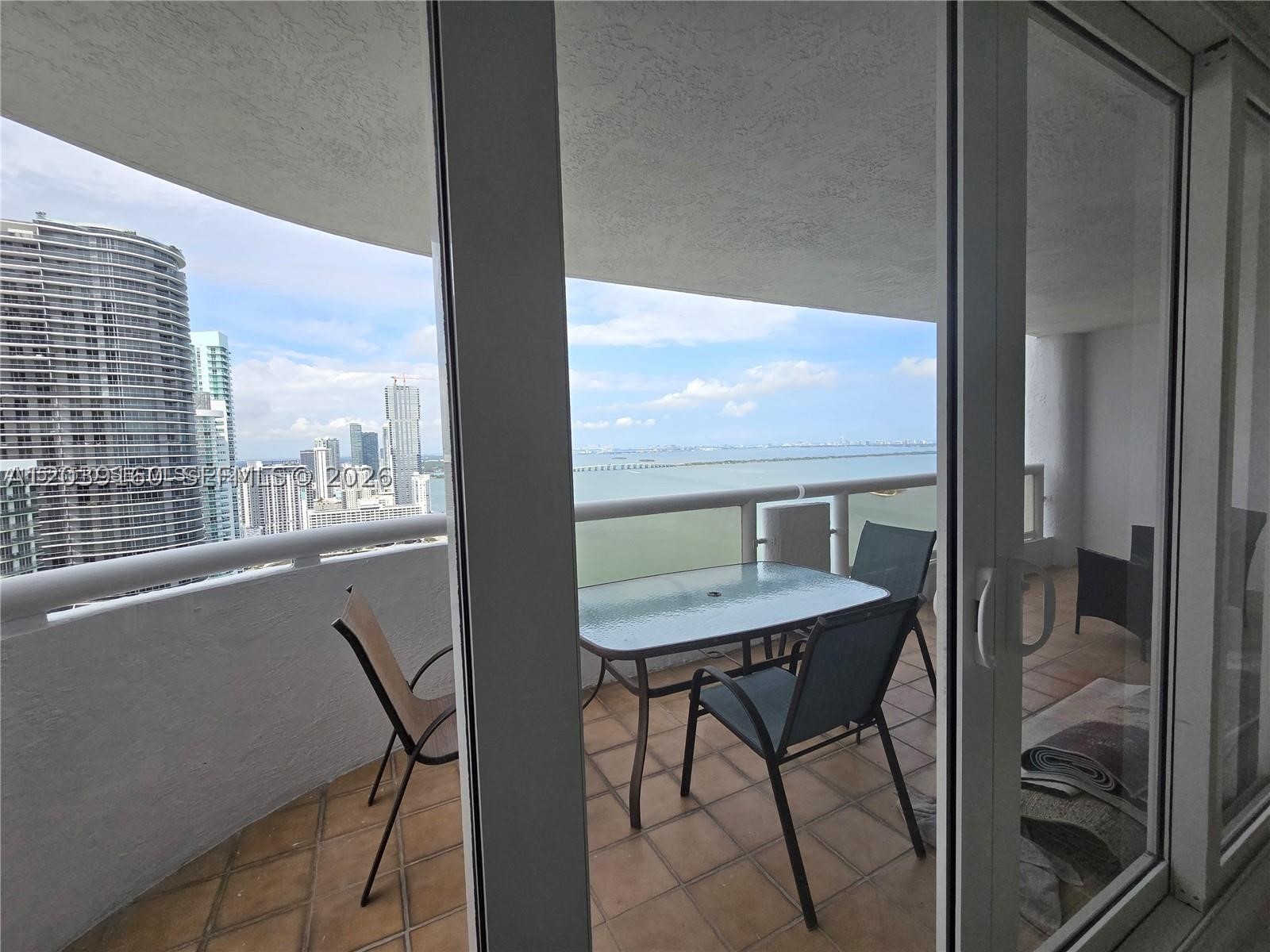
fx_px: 477
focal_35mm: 13
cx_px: 635
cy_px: 476
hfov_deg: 106.2
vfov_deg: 89.9
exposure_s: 1/2000
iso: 160
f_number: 2.2
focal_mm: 2.2
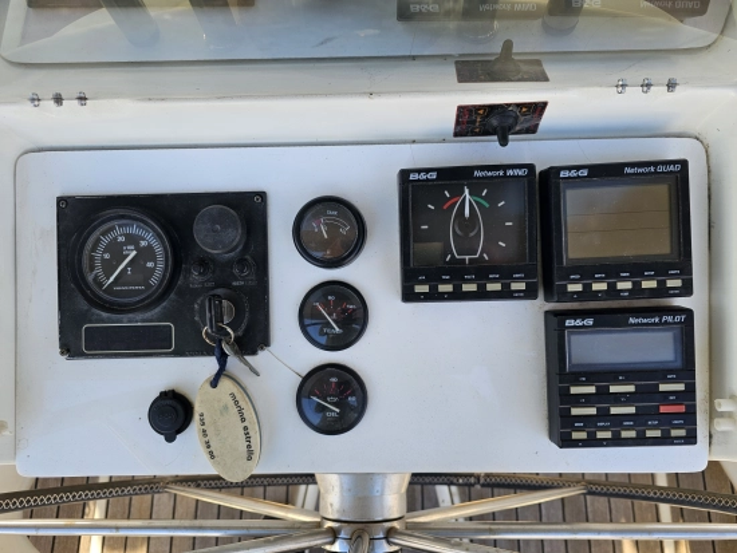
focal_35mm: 23
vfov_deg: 58.9
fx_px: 490
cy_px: 276
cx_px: 368
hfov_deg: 73.9
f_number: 1.7
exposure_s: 1/180
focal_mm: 6.3
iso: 32
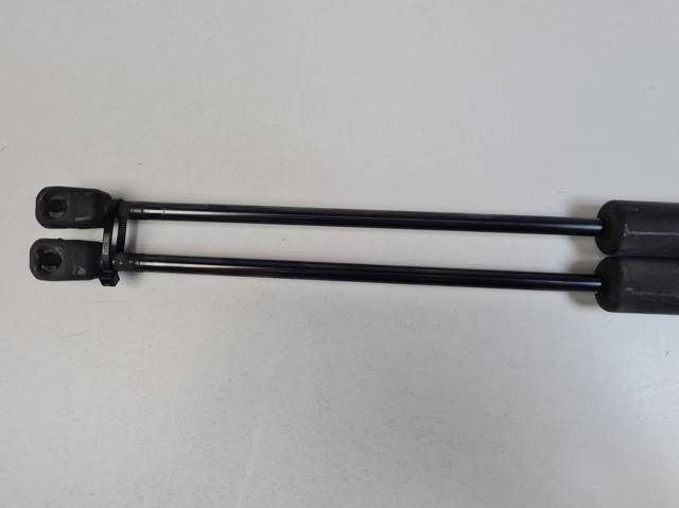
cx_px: 340
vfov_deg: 53.0
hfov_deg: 67.3
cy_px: 254
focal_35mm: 26
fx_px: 510
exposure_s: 1/352
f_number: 1.8
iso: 50
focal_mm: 5.4
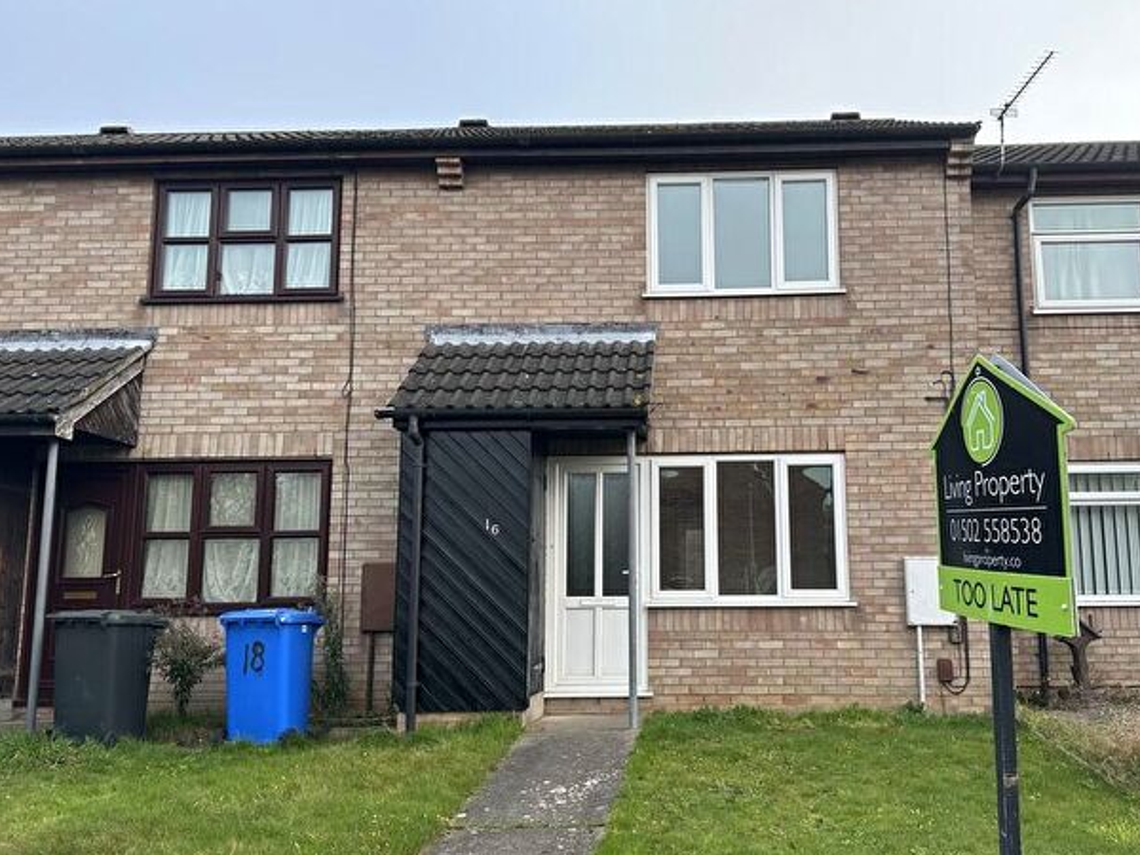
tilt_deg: +8.4
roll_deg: +0.4
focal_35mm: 28
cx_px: 659
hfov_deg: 63.1
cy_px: 480
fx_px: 922
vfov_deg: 49.6
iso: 80
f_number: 1.78
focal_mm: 6.86
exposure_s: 1/745
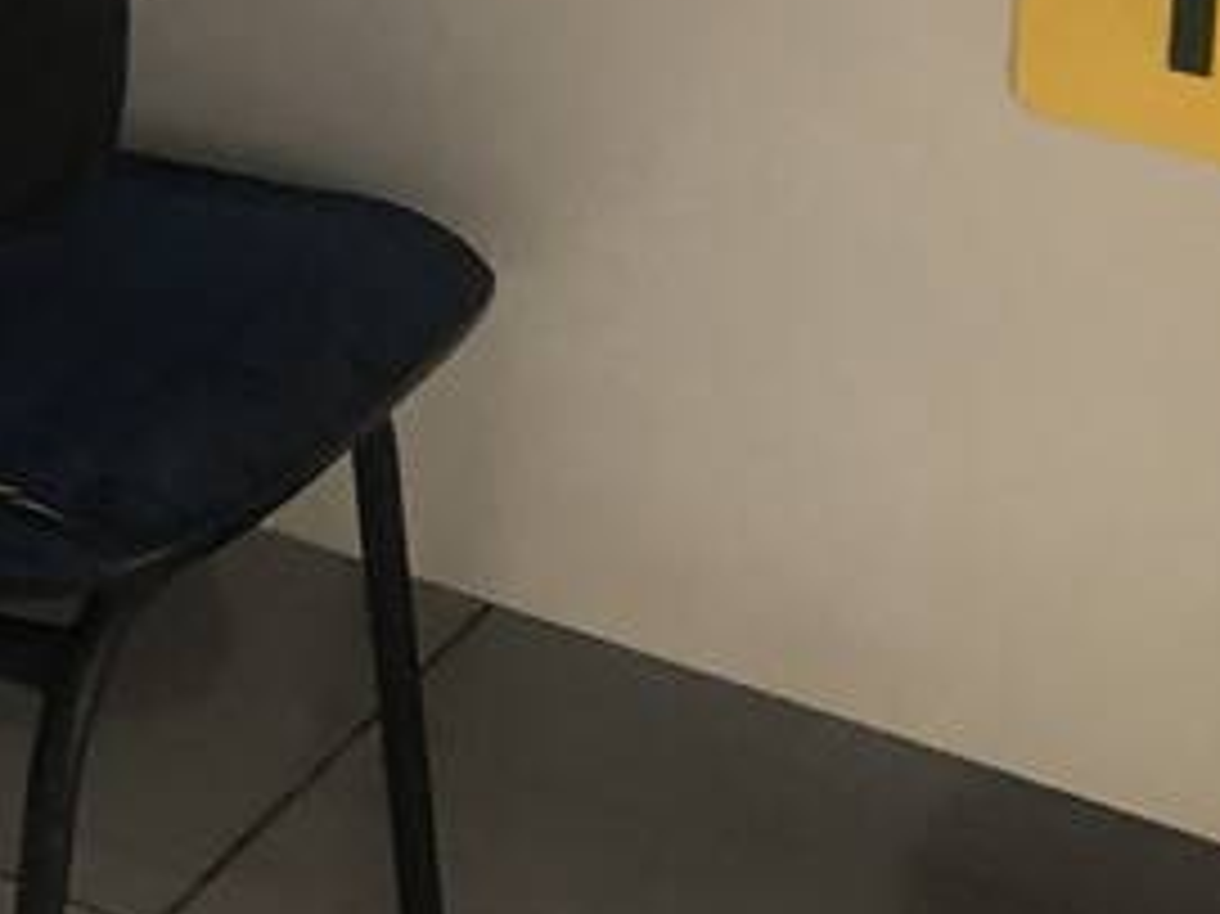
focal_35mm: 149
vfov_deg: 9.2
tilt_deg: -10.8
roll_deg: +0.1
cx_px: -873
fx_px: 5249
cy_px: -1027
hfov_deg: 12.3
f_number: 1.8
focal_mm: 3.99
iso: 40
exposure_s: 1/17
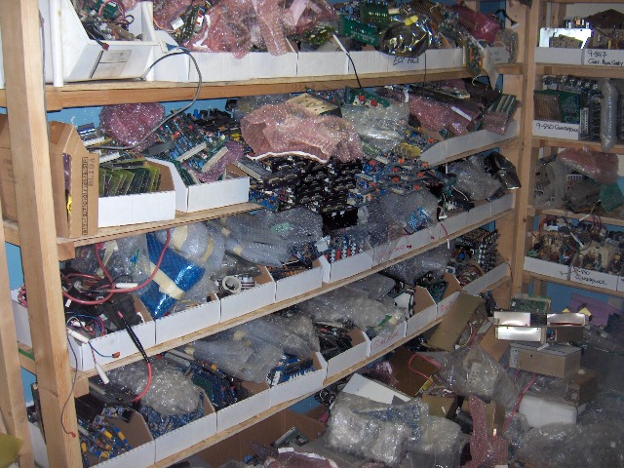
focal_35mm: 39
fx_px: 703
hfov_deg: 47.9
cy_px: 234
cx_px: 312
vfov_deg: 36.8
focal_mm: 8
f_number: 2.8
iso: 100
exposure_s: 1/60
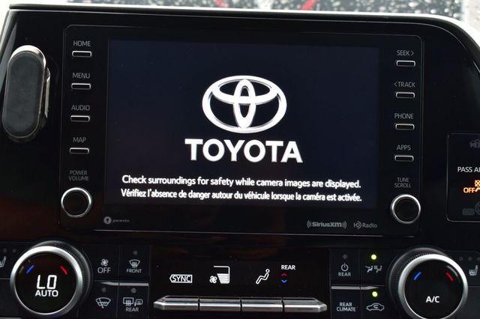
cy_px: 160
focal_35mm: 57
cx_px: 240
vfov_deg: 23.8
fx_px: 760
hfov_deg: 35.1
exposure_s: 1/15
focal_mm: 38
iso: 500
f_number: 6.3
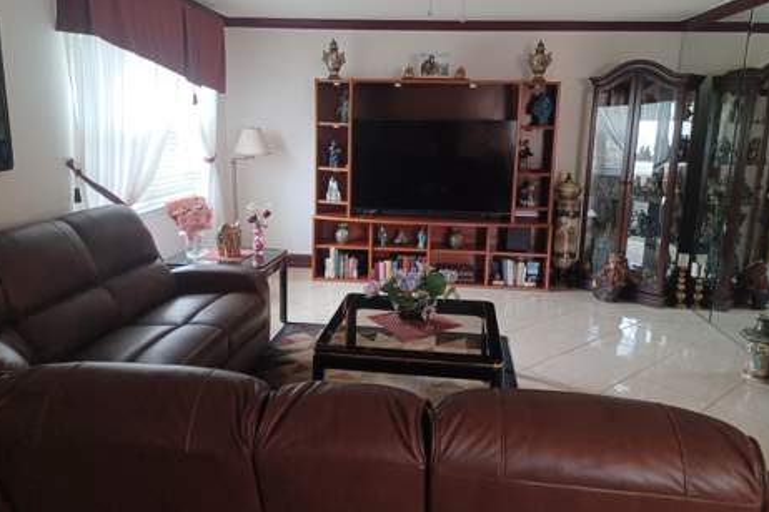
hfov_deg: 67.4
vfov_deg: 47.8
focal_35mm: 27
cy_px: 215
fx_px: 577
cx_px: 388
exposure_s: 1/30
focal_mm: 4.6
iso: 320
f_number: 1.8
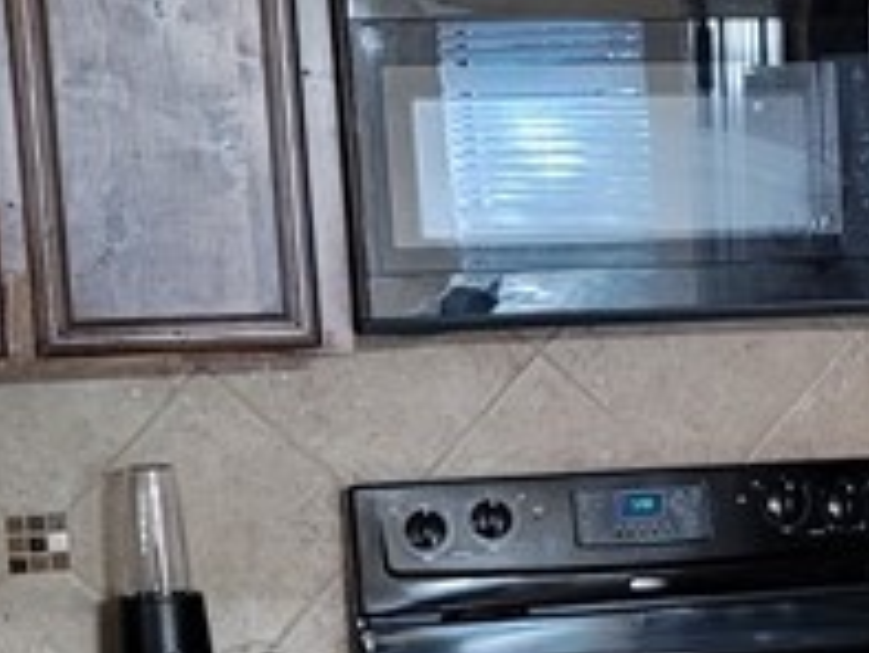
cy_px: 697
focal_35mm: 130
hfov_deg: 14.4
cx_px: 1178
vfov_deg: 11.3
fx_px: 3266
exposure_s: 1/24
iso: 800
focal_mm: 7
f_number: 1.8
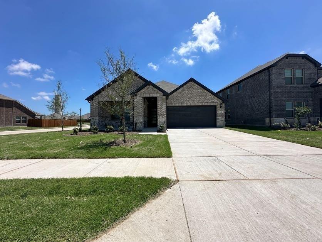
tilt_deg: +0.3
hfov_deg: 102.1
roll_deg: +0.4
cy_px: 121
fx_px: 130
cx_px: 161
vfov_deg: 85.7
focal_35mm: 14
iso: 40
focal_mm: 2.22
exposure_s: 1/2882
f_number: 2.2
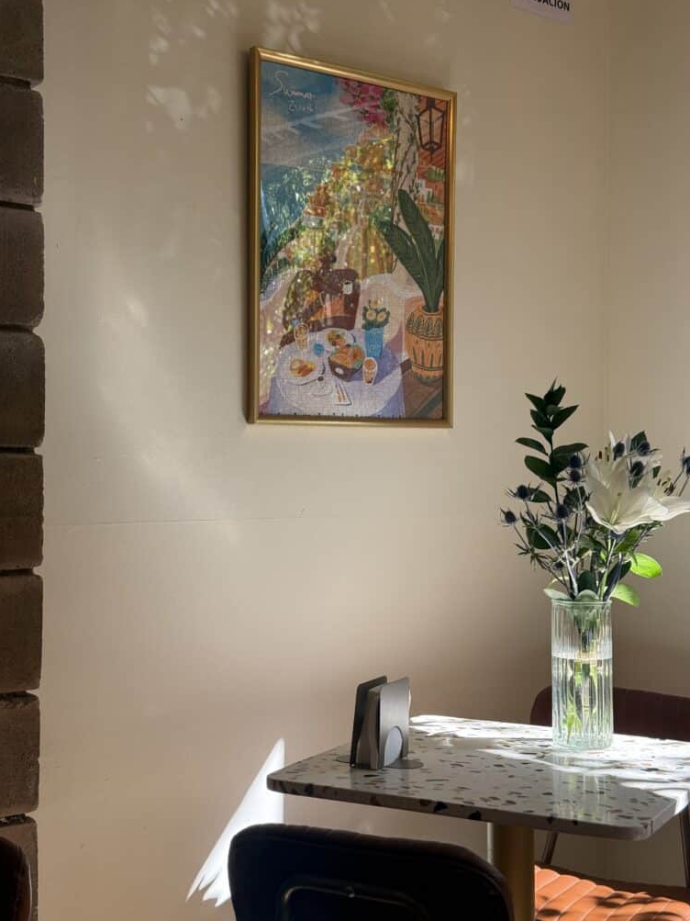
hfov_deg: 29.7
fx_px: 1303
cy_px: 466
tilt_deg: +1.2
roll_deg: -0.3
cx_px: 339
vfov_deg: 38.9
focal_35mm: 49
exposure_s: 1/519
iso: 80
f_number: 1.78
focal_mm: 6.76
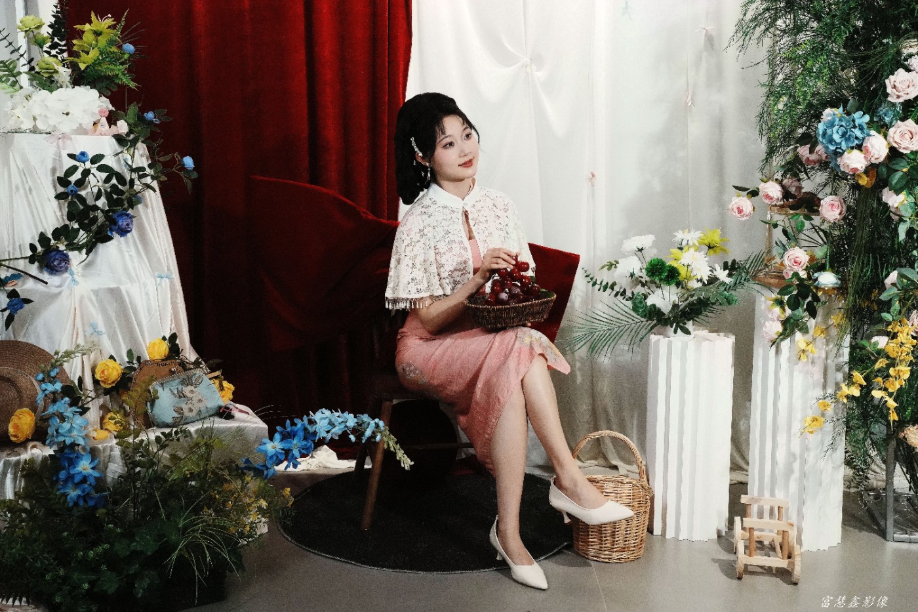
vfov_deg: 28.6
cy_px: 306
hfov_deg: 41.9
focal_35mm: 47
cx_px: 459
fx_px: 1198
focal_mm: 47
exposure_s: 1/800
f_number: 11
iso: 12800
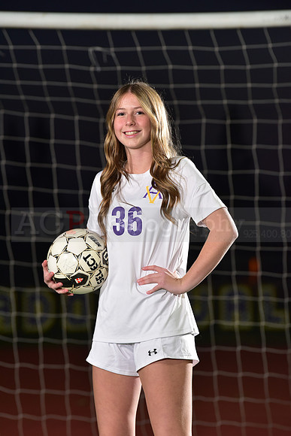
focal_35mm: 200
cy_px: 218
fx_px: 2423
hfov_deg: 6.9
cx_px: 146
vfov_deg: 10.3
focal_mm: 200
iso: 1250
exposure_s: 1/200
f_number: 5
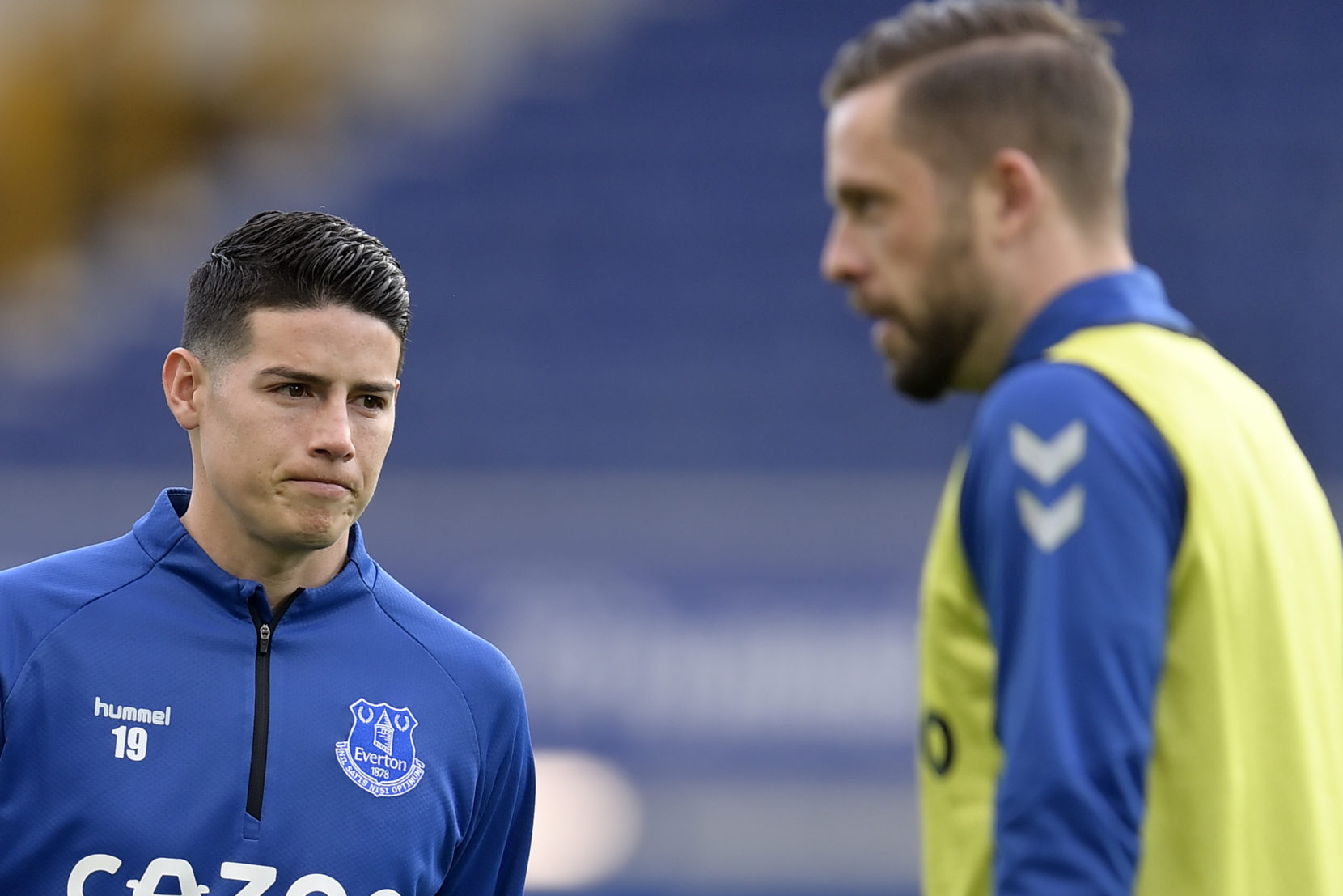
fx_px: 23018
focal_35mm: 617
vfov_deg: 2.2
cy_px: 686
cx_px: 570
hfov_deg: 3.3
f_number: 2.8
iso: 400
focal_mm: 400
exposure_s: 1/1000
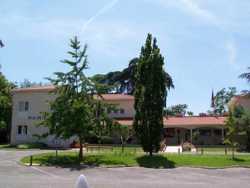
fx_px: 274
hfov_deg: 49.0
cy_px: 94
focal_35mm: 38
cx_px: 125
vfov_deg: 37.7
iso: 80
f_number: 4
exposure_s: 1/640
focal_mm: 6.3
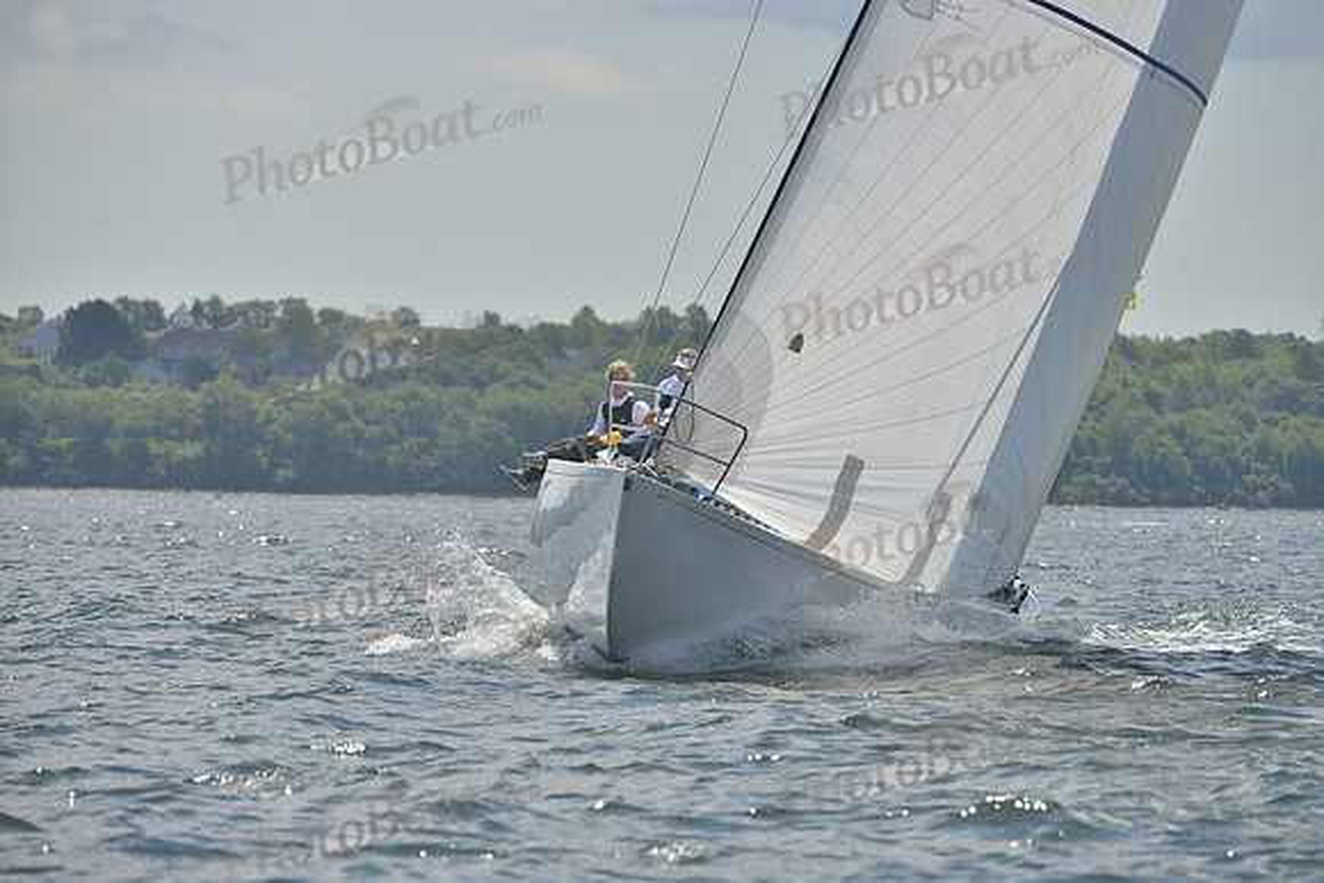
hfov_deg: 7.6
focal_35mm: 270
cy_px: 442
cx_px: 662
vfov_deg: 5.1
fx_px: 9932
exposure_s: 1/1250
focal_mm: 270
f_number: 7.1
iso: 280
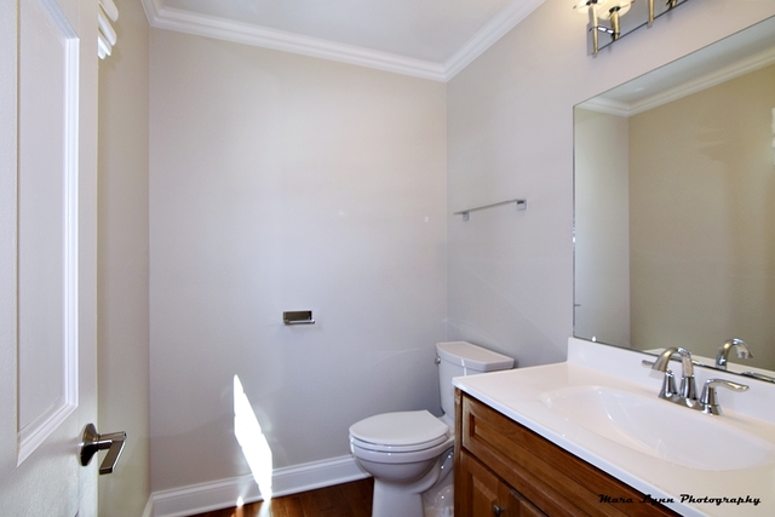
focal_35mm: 16
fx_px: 355
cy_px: 258
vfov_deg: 72.1
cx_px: 388
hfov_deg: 95.0
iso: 320
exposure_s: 1/125
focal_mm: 11
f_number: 5.6
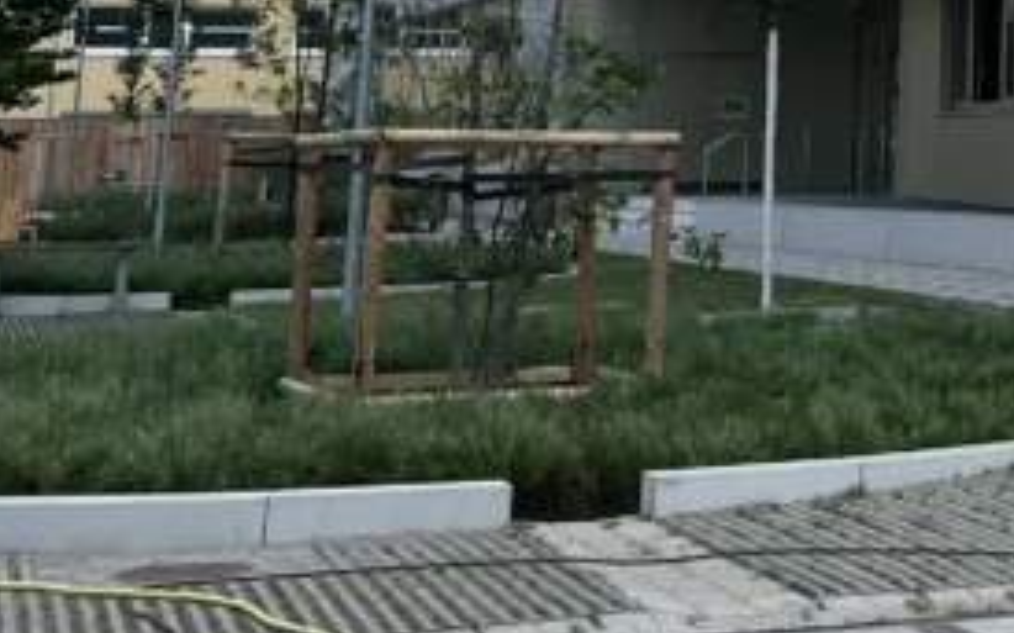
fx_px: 2845
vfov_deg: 11.5
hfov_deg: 18.8
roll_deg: +1.4
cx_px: 1317
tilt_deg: +14.3
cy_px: -600
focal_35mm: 103
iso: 50
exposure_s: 1/2967
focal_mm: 5.1
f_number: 1.6
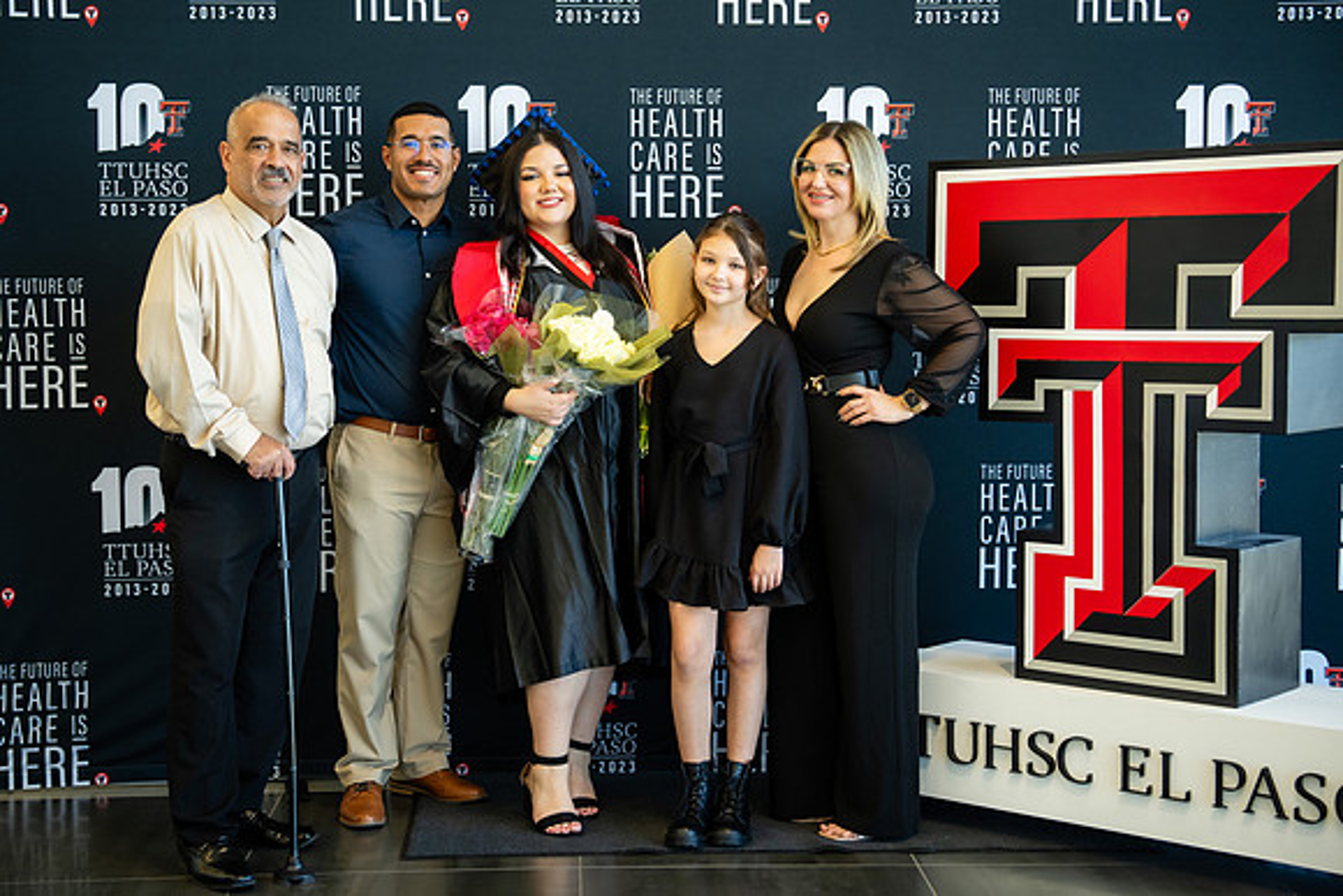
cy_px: 411
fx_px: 2165
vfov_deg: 23.4
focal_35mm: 58
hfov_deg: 34.5
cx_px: 625
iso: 500
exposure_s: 1/125
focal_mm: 51
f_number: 2.8
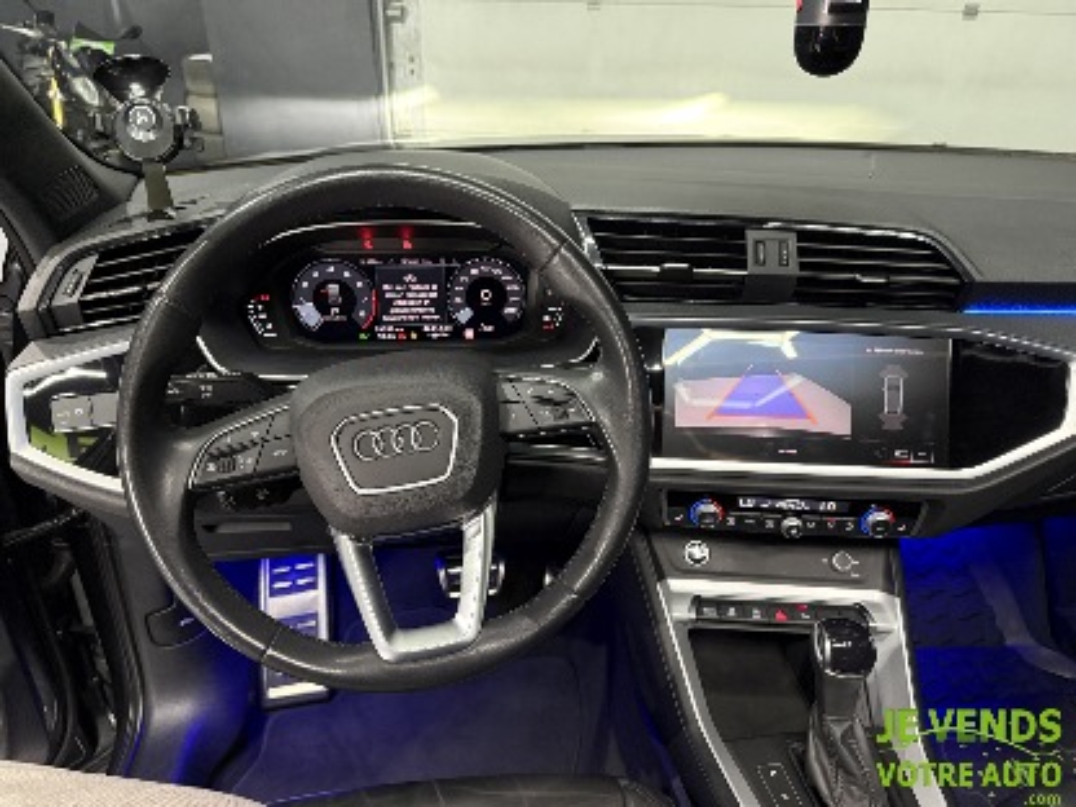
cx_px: 538
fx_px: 746
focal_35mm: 24
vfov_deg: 56.8
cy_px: 404
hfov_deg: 71.6
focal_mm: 6.76
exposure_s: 1/50
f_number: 1.78
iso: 640
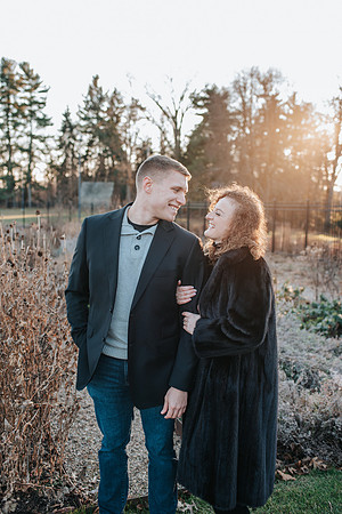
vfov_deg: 54.4
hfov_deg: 37.9
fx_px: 499
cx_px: 171
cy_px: 257
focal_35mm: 35
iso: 800
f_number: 2.8
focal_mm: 35
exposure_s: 1/500
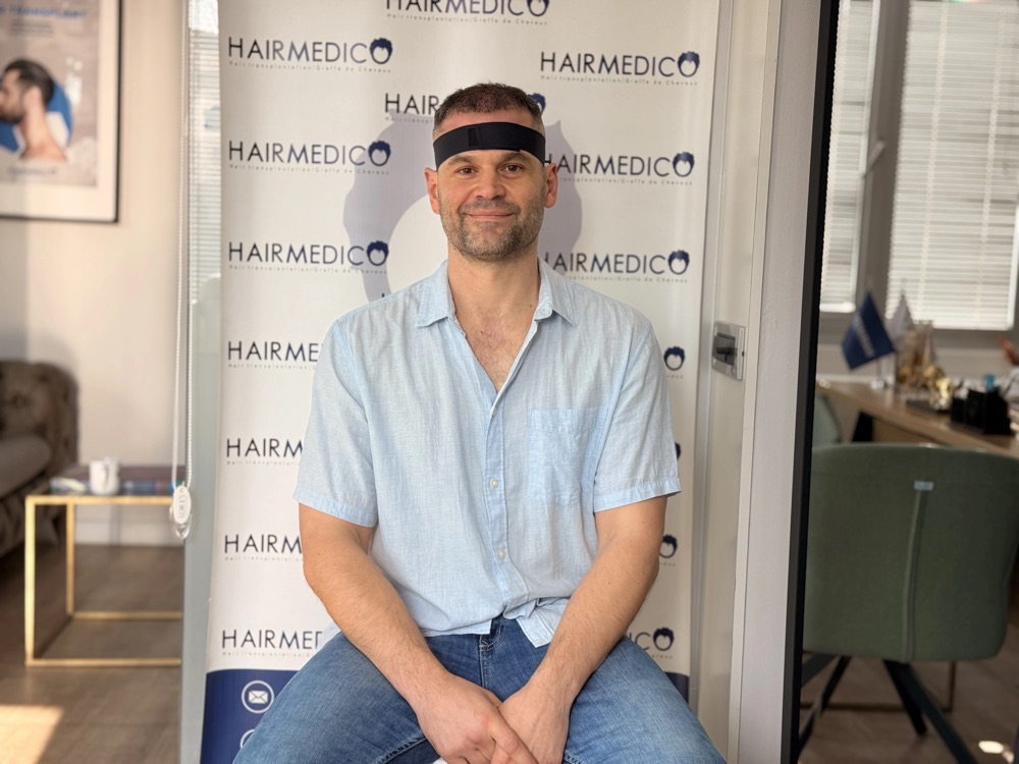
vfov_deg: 30.3
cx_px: 510
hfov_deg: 39.7
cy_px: 382
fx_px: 1413
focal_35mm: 48
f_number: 1.78
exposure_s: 1/271
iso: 64
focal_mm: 6.76
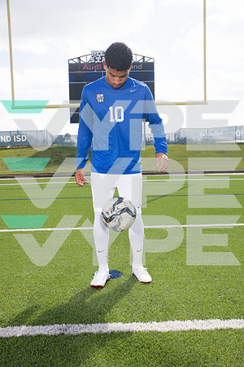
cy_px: 184
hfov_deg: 37.9
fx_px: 356
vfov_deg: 54.4
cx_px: 122
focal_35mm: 35
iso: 125
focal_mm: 35
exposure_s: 1/320
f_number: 7.1
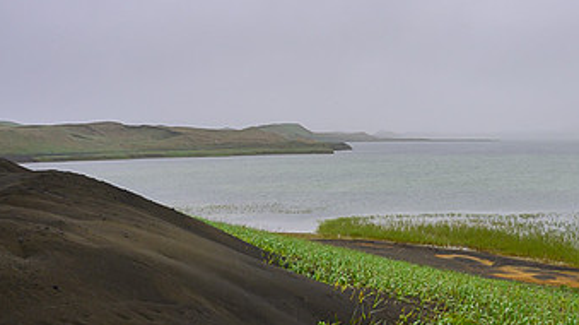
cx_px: 328
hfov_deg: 39.8
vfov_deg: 22.9
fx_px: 798
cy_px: 208
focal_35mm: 52
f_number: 20
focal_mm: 29
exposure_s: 1/100
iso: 400
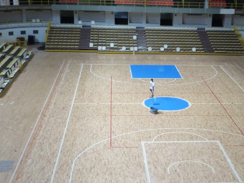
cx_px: 173
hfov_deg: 29.9
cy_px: 121
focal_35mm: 64
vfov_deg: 22.8
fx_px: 451
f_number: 3.3
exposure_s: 1/30
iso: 125
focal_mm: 4.1
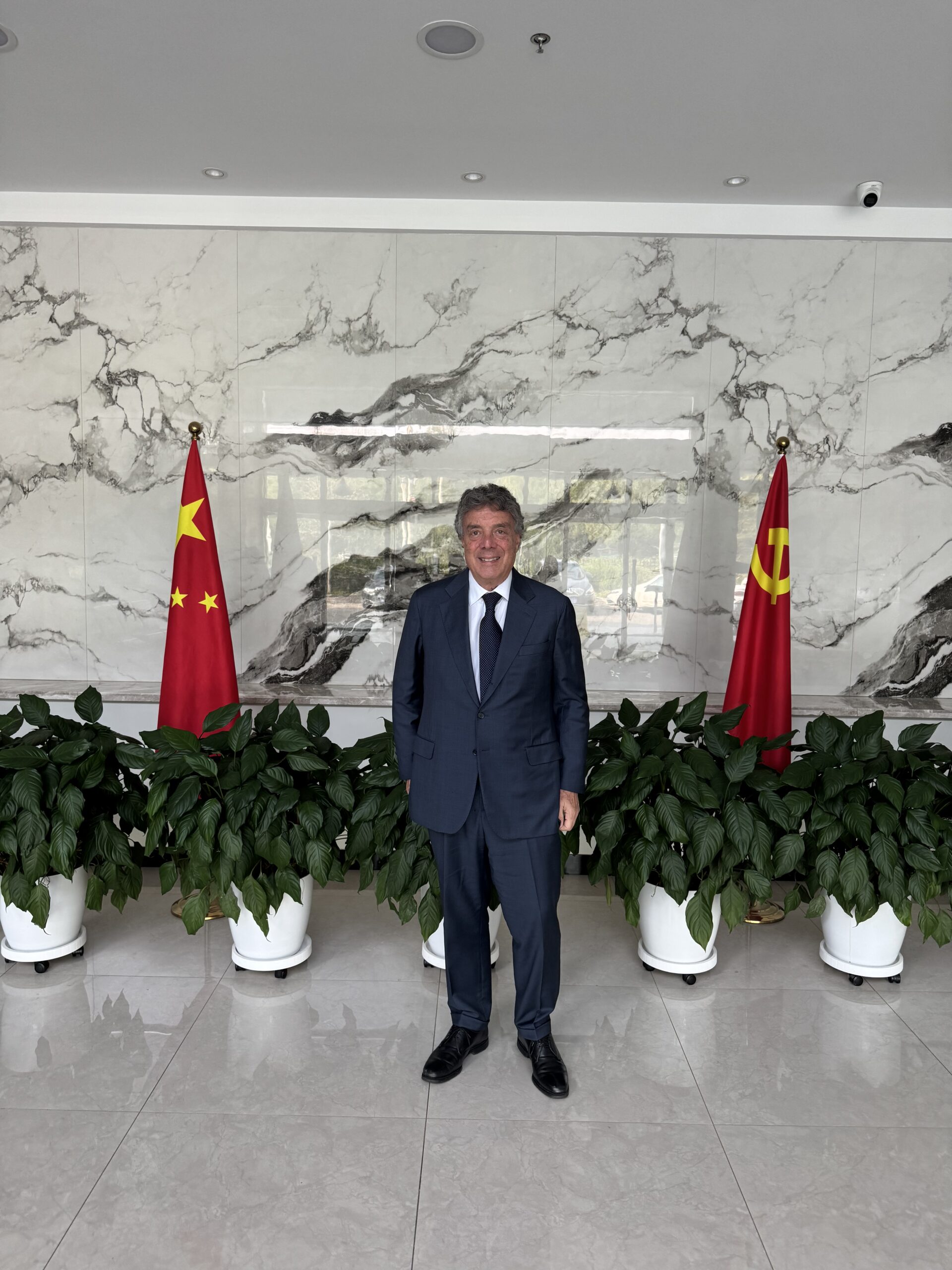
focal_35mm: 24
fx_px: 880
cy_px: 635
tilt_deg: -4.9
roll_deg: -0.8
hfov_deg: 56.8
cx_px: 476
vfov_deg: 71.6
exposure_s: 1/121
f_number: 1.78
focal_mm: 6.76
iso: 160
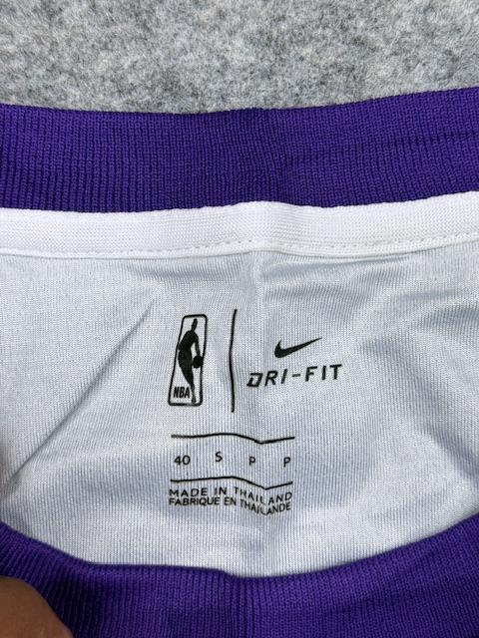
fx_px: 886
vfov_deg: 39.7
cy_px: 319
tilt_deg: -61.4
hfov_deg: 30.3
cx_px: 240
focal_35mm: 48
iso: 64
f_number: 1.78
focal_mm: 6.76
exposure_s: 1/100
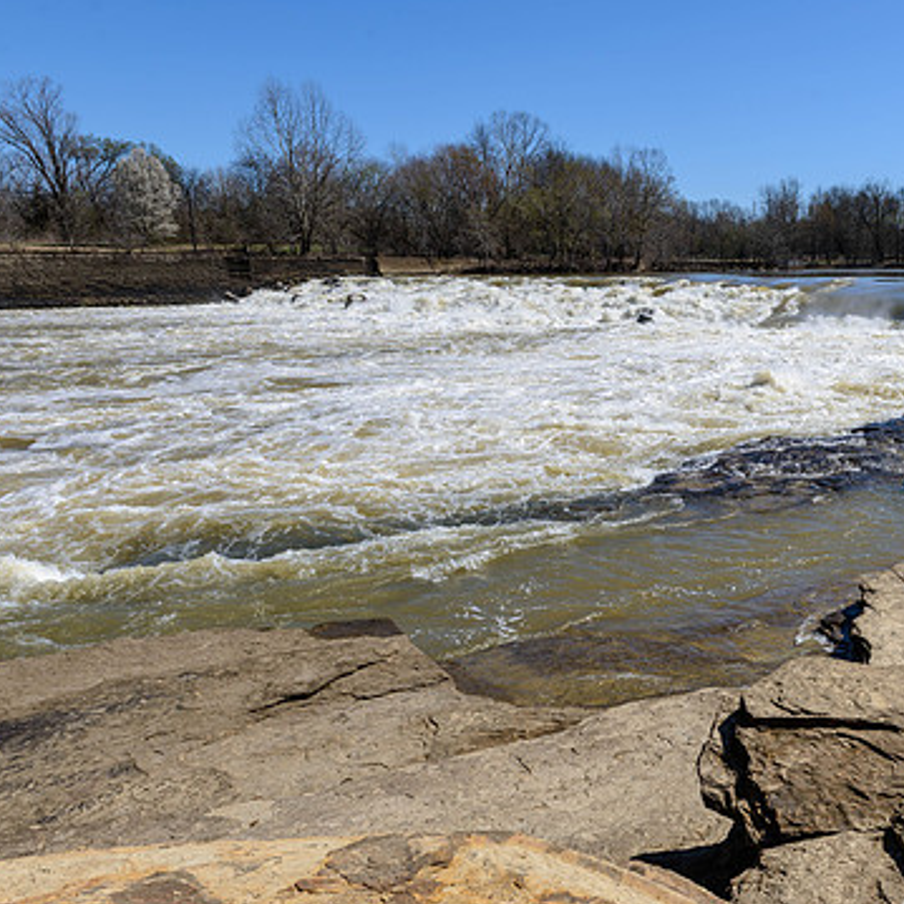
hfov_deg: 47.6
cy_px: 477
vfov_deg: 49.7
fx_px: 975
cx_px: 695
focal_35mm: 33
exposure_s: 1/400
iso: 100
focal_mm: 24
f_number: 9
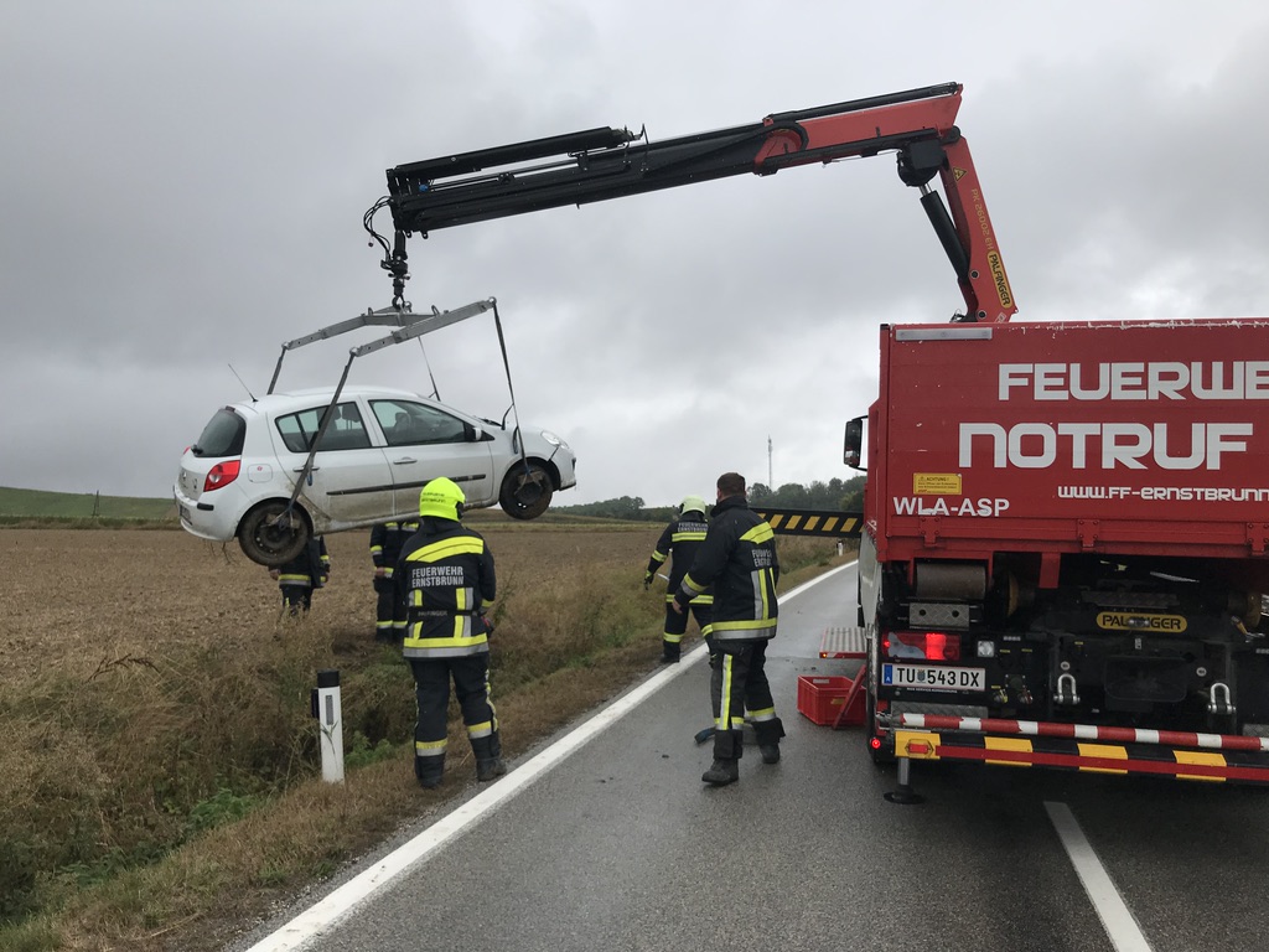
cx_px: 634
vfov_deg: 49.7
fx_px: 1026
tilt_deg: +0.4
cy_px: 476
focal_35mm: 28
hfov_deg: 63.4
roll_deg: +2.3
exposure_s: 1/1227
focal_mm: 3.99
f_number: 1.8
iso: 20
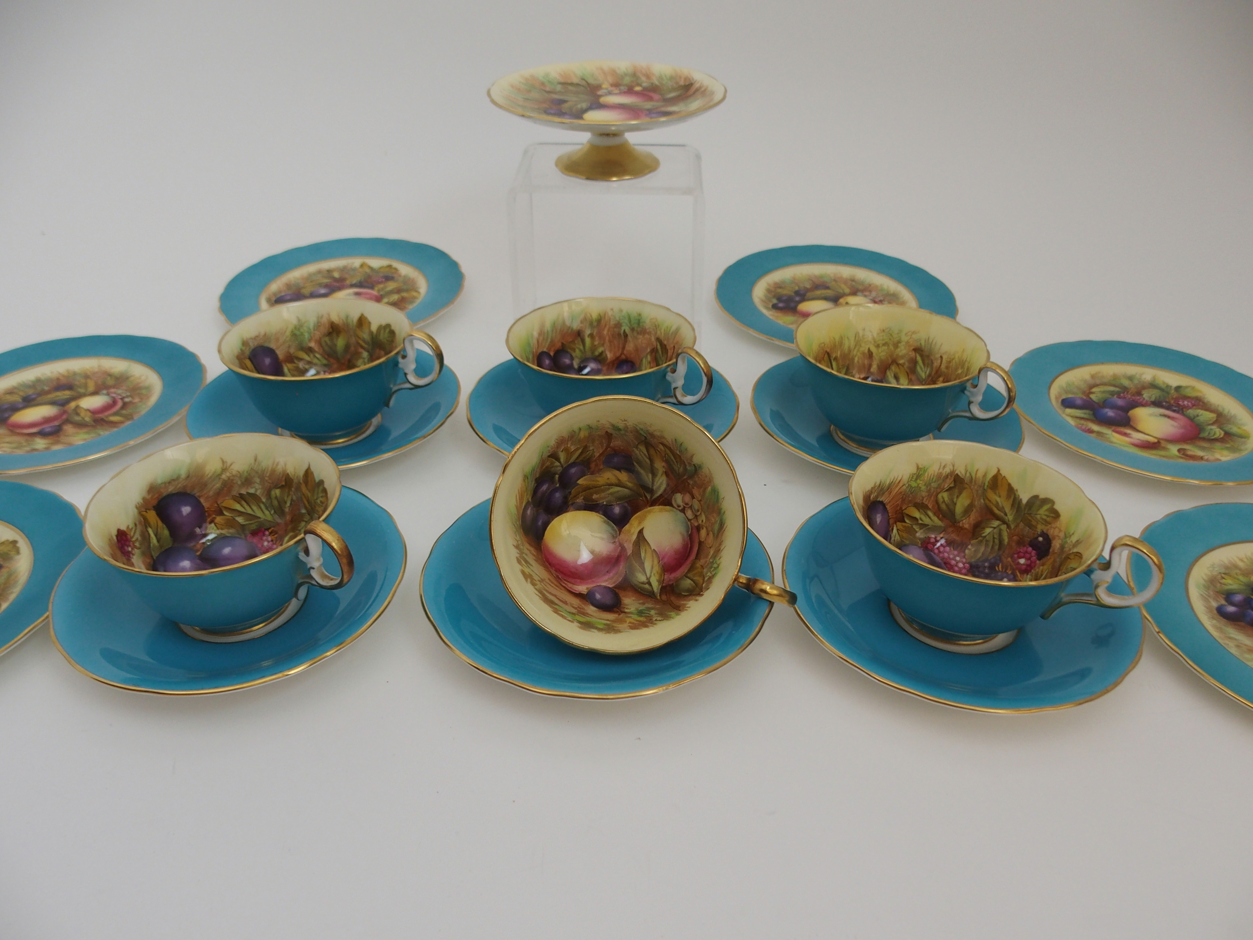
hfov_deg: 63.4
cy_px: 470
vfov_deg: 49.7
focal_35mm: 28
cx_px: 626
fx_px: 1014
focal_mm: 6
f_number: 2.8
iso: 200
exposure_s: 1/60
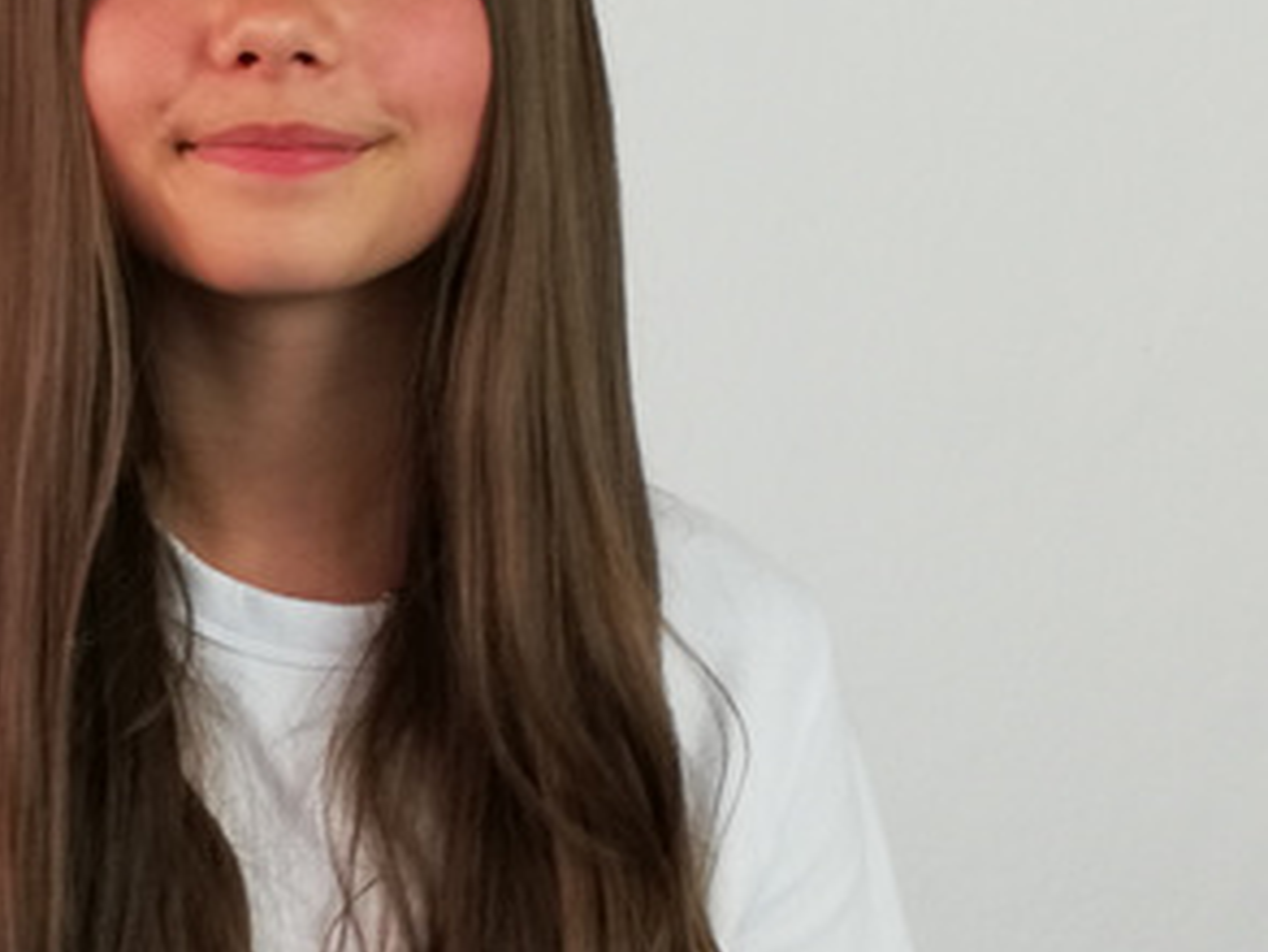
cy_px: 415
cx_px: 238
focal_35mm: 83
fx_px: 3042
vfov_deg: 17.8
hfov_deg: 23.2
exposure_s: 1/50
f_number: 2.2
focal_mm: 3.81
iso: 100
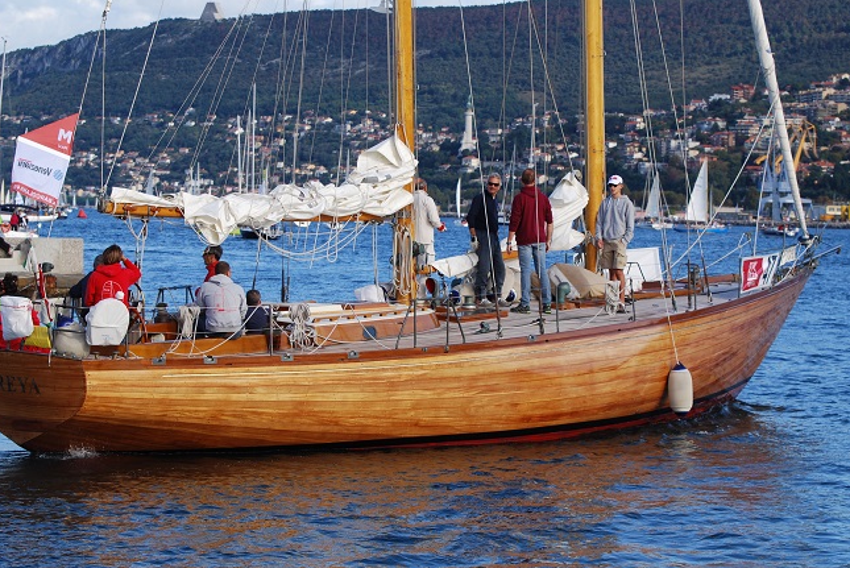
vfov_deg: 12.0
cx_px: 424
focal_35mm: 114
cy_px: 282
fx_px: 2693
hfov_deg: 17.9
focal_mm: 70
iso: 180
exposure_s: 1/500
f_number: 5.6
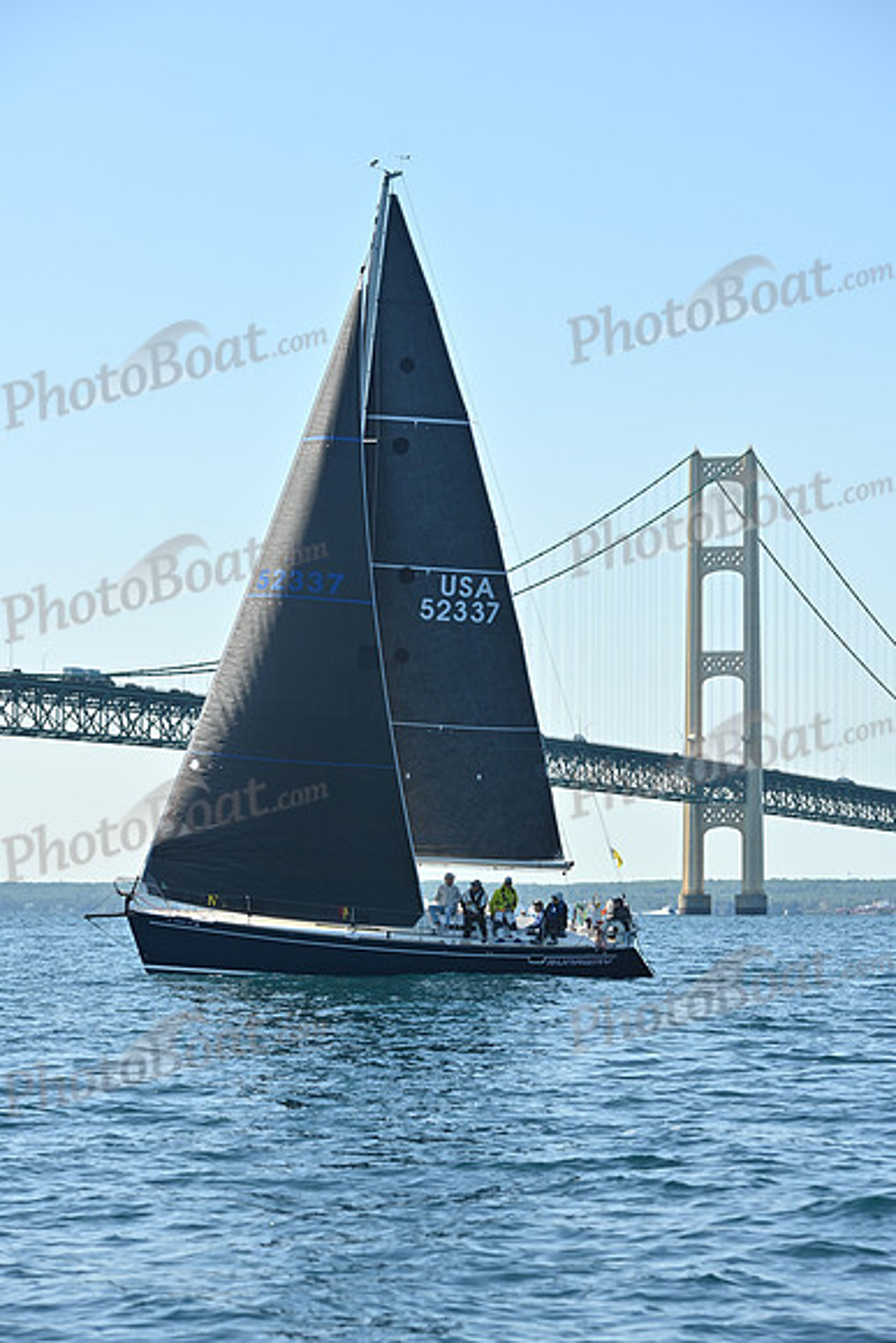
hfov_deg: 11.4
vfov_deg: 17.1
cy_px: 672
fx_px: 4477
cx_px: 448
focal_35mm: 120
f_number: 8
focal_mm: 120
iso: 320
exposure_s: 1/1000
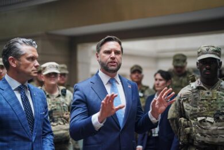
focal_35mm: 50
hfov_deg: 39.6
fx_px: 311
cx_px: 112
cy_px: 75
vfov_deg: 27.0
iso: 500
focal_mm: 50
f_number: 1.4
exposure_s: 1/800
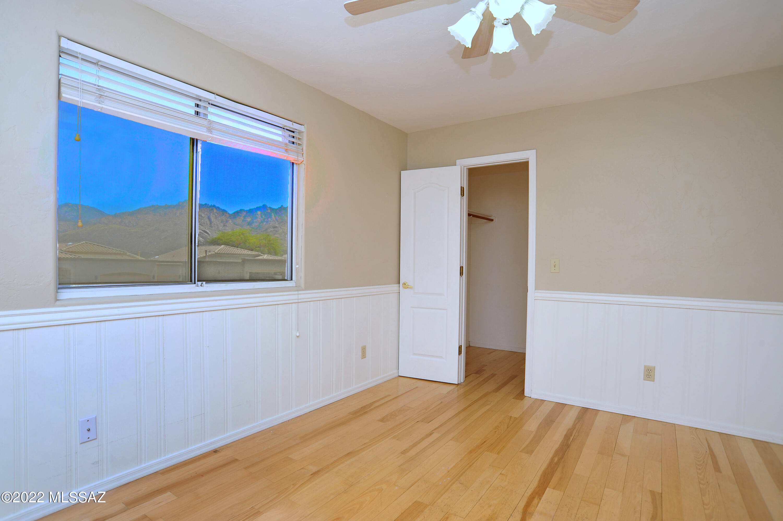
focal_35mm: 18
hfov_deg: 90.0
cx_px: 392
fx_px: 391
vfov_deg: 67.3
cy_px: 260
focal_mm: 18
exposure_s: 1/60
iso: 320
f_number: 8
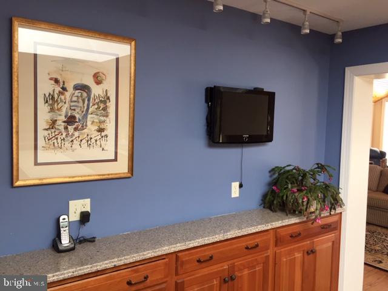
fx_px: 325
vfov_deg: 48.2
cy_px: 146
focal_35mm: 29
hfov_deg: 61.7
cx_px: 194
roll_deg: -0.3
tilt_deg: -3.9
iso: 40
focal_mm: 4.15
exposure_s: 1/30
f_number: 2.2
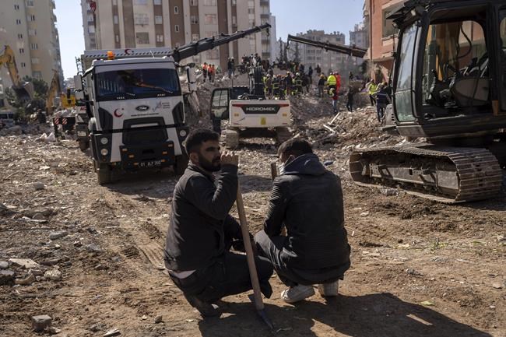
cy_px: 168
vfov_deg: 37.8
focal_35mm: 35
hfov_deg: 54.4
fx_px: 492
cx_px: 253
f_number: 4.5
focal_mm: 35
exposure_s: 1/1000
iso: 100
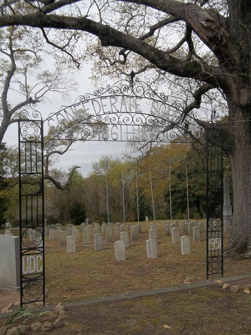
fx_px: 309
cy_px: 168
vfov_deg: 56.8
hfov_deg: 44.2
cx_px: 126
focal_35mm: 32
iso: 80
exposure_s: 1/200
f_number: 8.8
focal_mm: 5.7
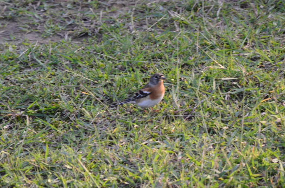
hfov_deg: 5.1
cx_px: 142
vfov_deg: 3.4
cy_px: 94
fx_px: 3199
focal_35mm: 405
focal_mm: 270
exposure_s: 1/50
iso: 500
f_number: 14
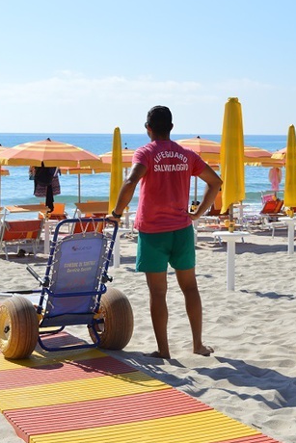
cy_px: 221
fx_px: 900
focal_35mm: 73
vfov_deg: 27.7
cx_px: 184
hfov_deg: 18.7
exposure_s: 1/320
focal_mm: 32
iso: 100
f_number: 9
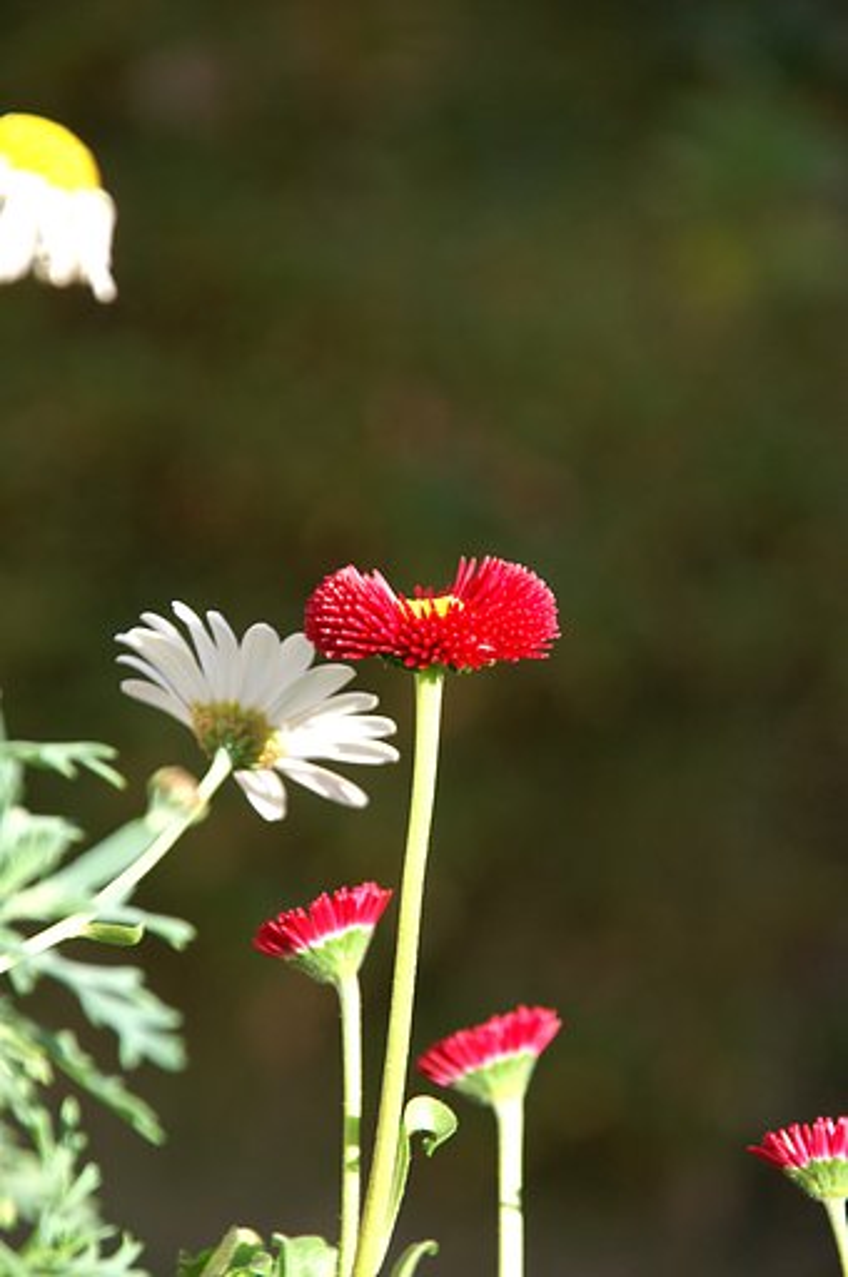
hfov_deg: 4.6
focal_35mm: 300
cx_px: 424
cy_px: 638
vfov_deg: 6.9
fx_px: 10628
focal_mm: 200
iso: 500
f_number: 6.3
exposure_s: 1/500
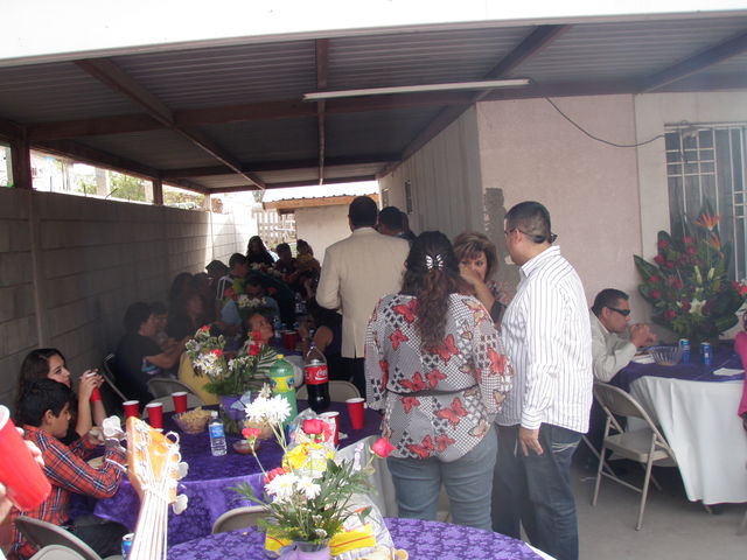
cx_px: 374
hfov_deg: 49.0
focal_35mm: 38
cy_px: 280
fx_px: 820
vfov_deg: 37.7
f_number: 3.5
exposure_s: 1/100
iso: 80
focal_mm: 6.7
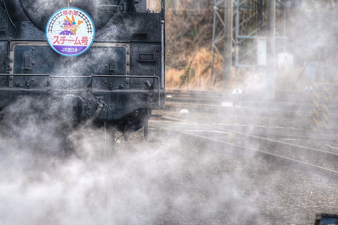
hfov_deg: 3.5
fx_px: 5477
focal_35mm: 584
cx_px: 93
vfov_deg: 2.3
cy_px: 43
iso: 200
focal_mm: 300
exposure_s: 1/320
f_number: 5.6
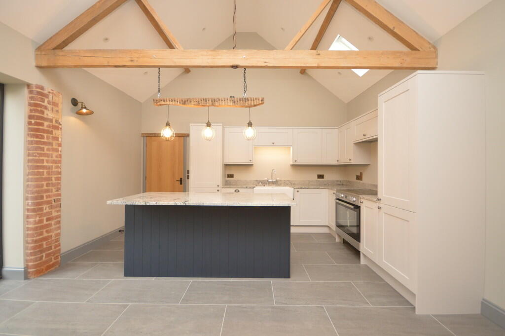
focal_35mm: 15
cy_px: 168
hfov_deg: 100.4
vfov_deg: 77.2
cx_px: 252
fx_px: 210
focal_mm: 10
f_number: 4
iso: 800
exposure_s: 1/50
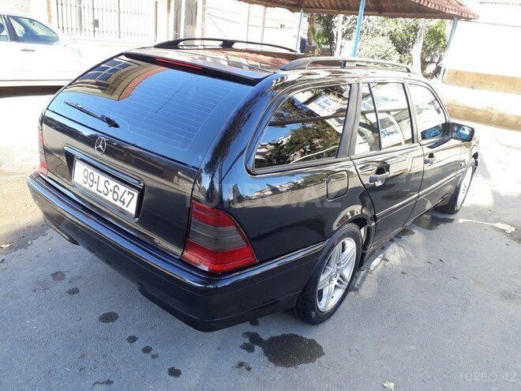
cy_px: 196
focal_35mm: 27
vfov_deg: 51.4
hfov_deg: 65.3
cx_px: 260
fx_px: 406
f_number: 1.9
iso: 40
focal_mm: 3.6
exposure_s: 1/110
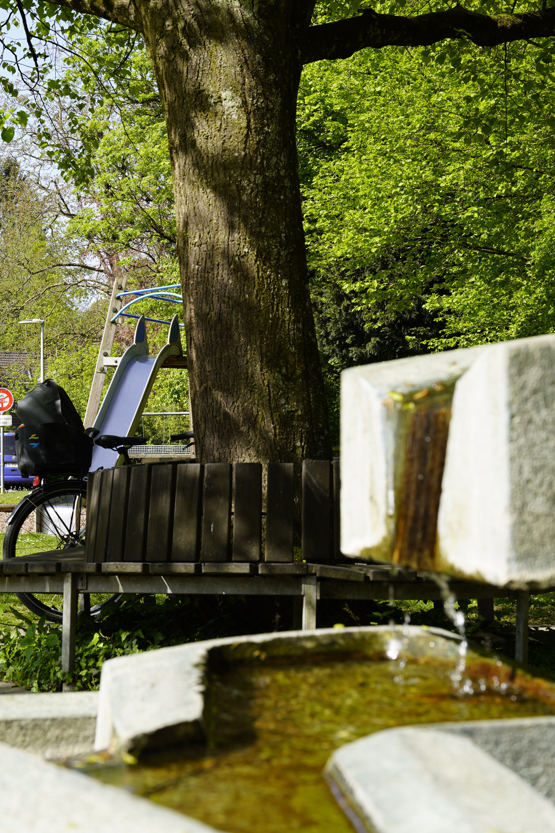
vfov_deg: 27.7
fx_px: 1688
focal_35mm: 73
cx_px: 208
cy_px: 422
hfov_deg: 18.6
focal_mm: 48
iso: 100
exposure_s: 1/125
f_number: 8
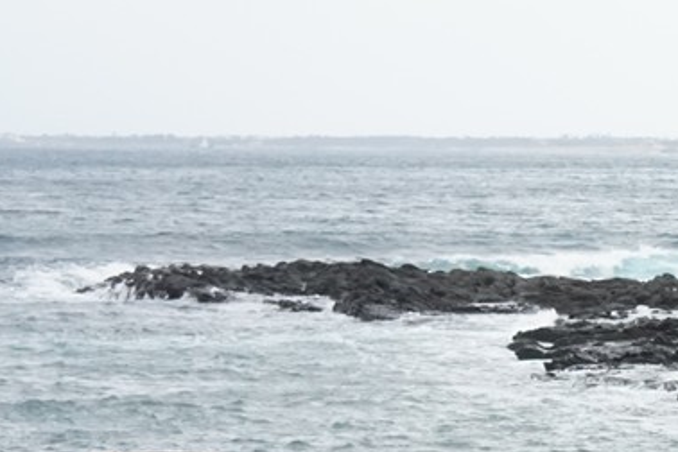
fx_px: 3484
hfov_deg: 10.7
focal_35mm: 185
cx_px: 1030
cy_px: 651
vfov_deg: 7.3
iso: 2500
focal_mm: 35
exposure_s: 1/250
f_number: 10
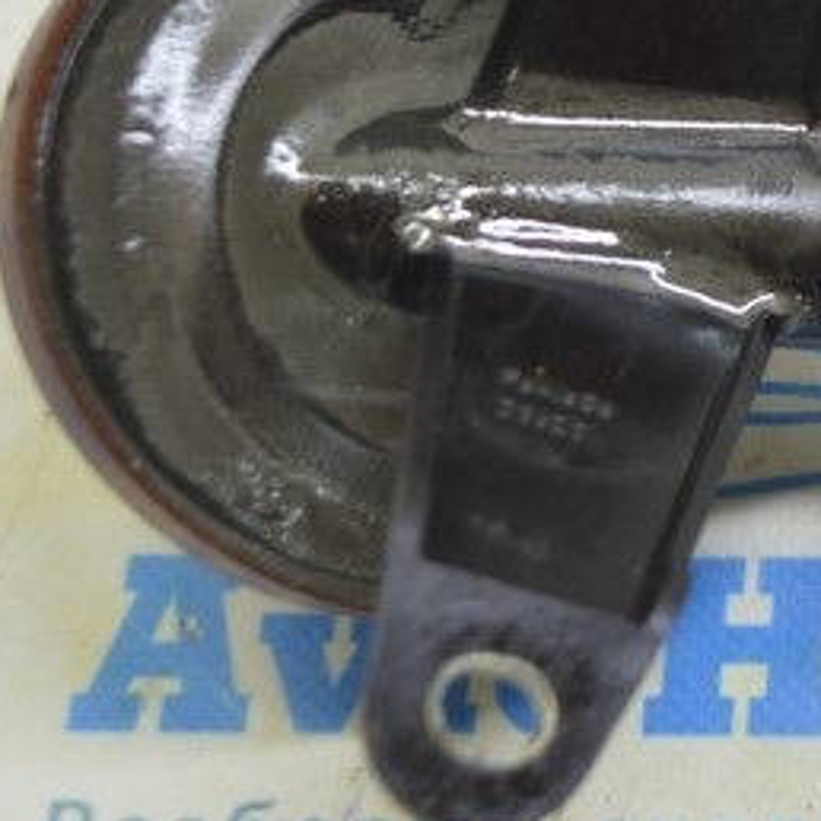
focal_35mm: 157
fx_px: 4204
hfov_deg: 10.8
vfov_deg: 11.0
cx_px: 1181
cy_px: -43
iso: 400
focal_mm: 31
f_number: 5.6
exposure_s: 1/20
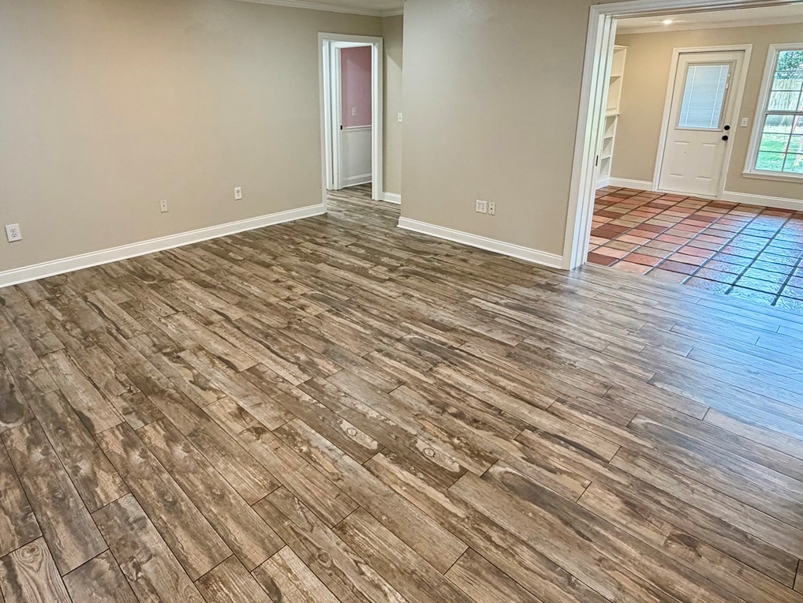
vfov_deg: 60.5
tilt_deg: -16.5
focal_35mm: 22
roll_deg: +0.7
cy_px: 235
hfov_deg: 76.3
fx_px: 510
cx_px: 372
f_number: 2.2
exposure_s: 1/60
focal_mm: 2.22
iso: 250
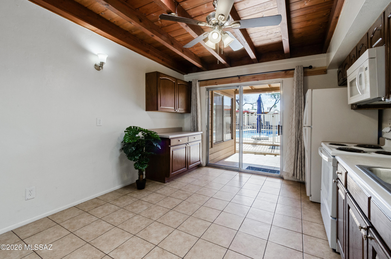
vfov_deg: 77.1
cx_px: 196
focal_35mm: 15
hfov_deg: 100.5
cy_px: 130
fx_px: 163
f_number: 22
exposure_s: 1/3
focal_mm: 10
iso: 200
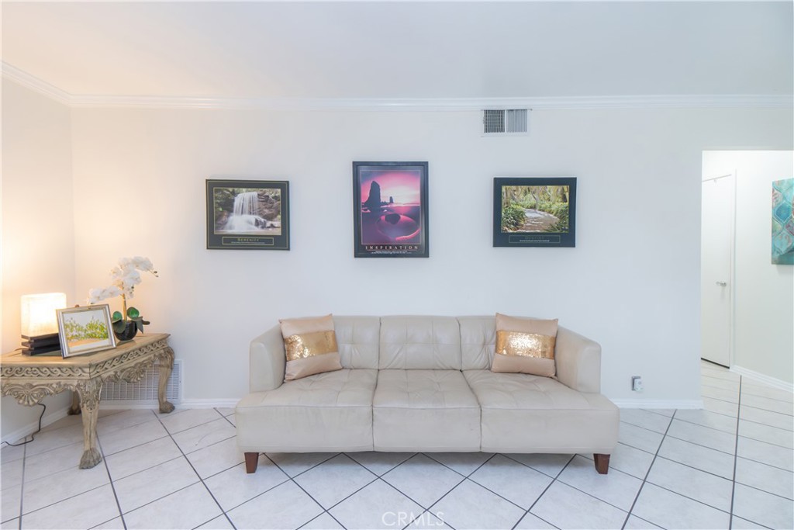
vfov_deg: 77.3
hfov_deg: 100.4
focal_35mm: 15
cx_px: 397
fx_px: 331
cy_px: 265
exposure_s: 1/160
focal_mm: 10
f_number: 4
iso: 1600
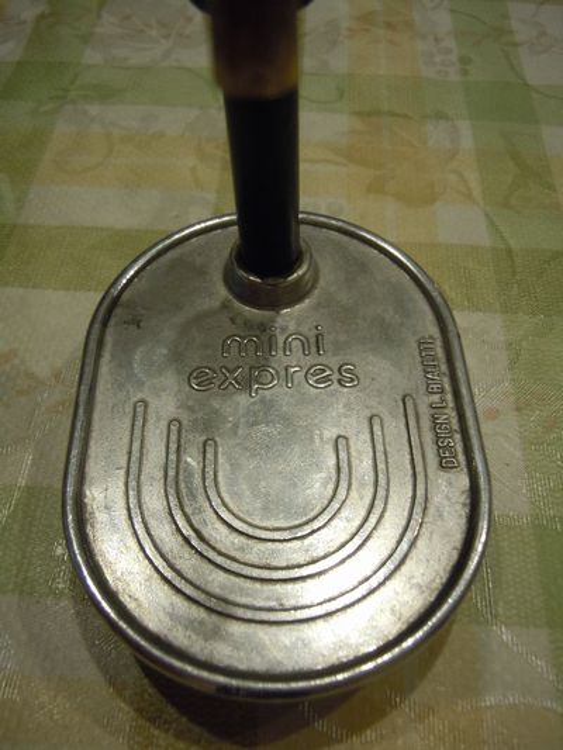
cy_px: 375
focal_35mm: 33
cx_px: 282
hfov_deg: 43.0
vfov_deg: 55.3
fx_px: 715
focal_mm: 5.9
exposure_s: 1/20
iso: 400
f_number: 4
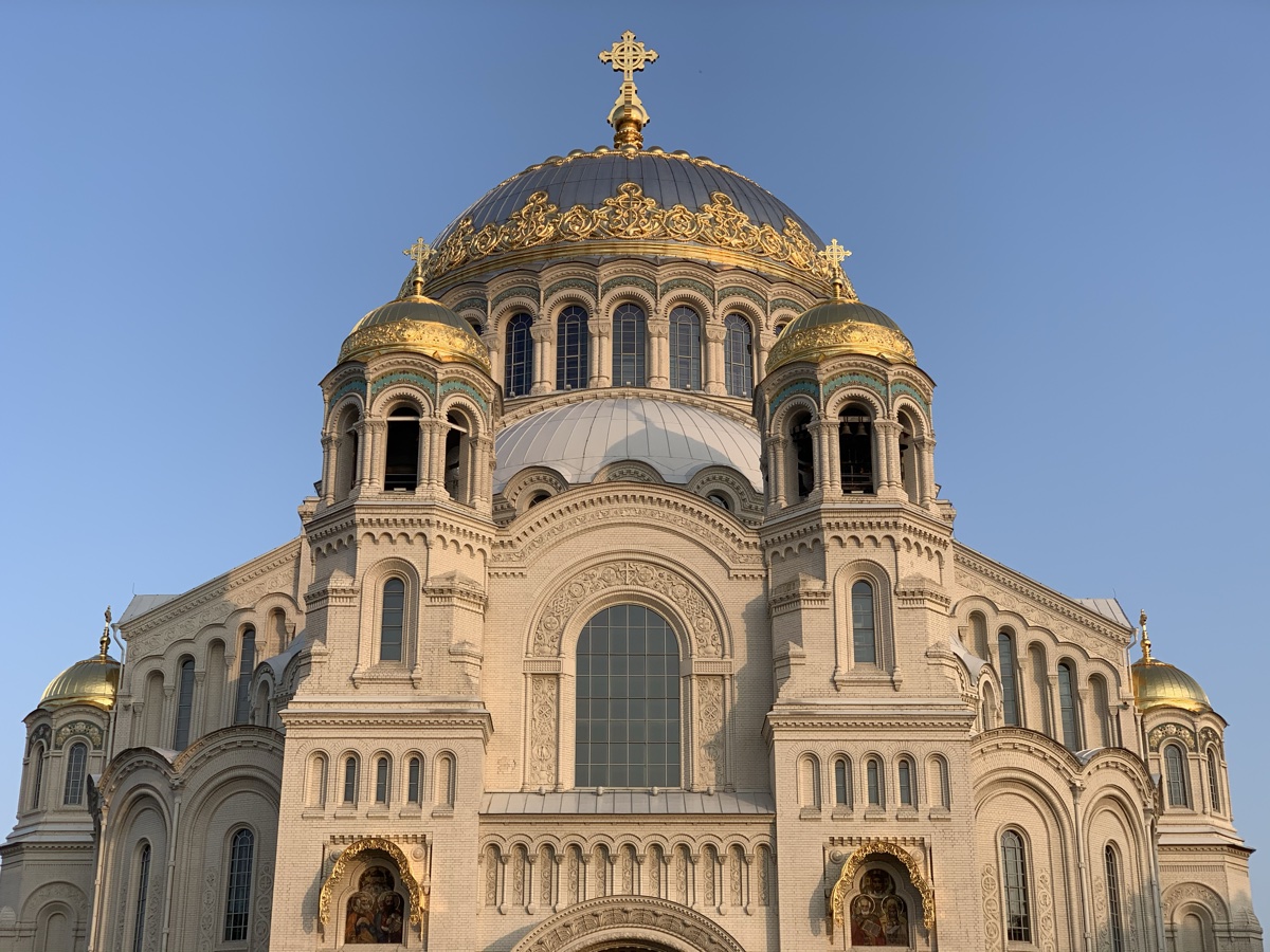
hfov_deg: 36.8
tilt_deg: +23.1
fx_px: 1908
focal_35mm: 52
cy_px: 476
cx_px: 635
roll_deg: -0.2
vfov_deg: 28.0
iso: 16
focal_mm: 6
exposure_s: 1/440
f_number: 2.4
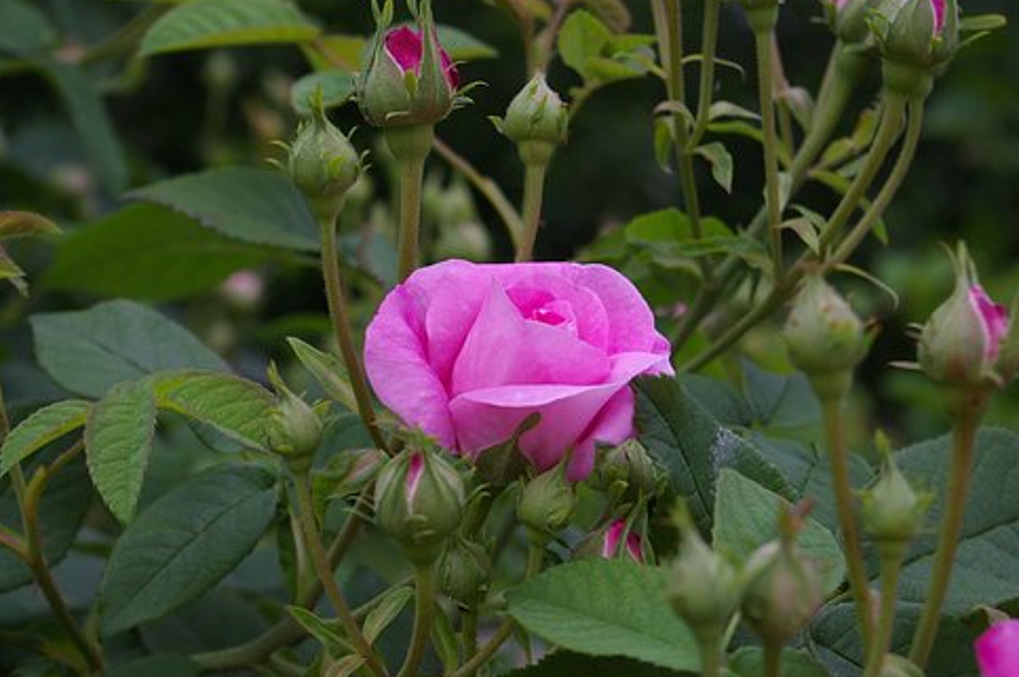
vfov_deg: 15.6
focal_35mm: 88
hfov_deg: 23.3
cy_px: 334
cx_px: 525
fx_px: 2475
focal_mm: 55
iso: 200
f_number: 8
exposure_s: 1/125
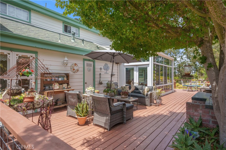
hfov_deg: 84.0
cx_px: 113
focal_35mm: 20
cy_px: 75
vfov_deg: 61.9
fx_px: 126
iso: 640
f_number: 7.1
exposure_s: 1/2000
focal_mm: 20
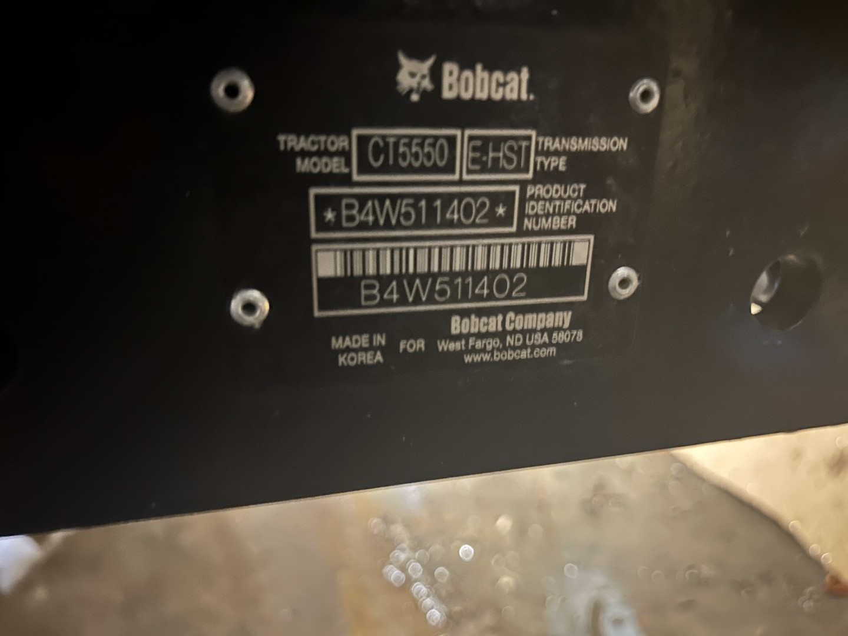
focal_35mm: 26
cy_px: 318
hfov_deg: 67.3
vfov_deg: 53.1
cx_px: 424
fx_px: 637
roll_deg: +1.1
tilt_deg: -21.0
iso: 1250
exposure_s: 1/9
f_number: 1.5
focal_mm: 5.7
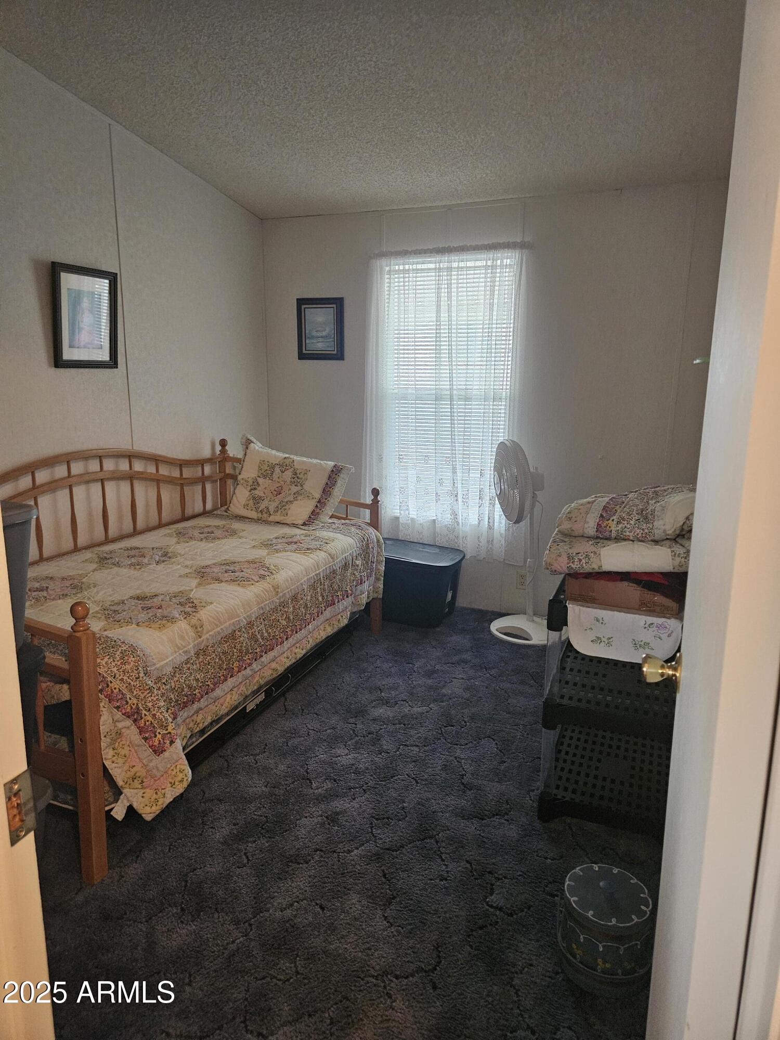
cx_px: 390
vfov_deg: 73.9
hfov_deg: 58.9
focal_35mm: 23
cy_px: 520
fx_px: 691
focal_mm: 5.4
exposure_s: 1/60
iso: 800
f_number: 1.8
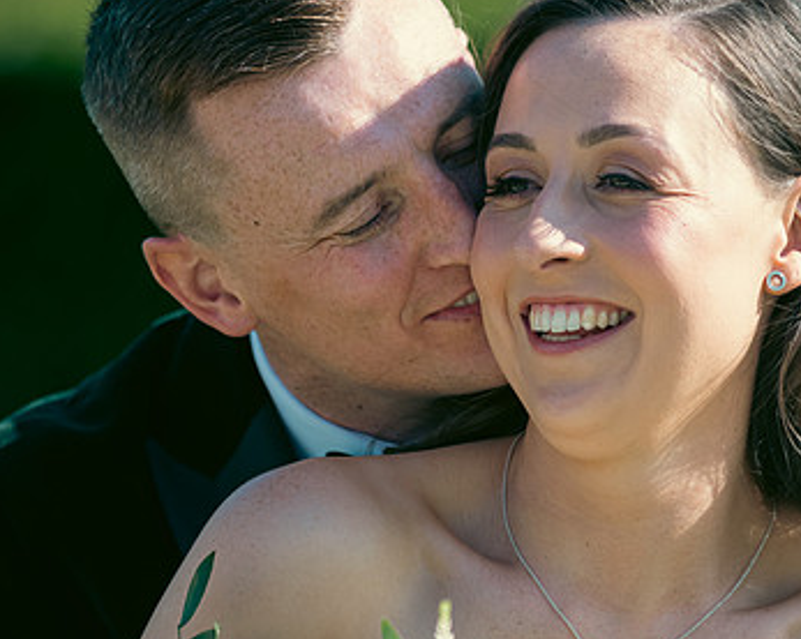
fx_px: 7438
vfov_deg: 4.9
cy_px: 301
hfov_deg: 6.2
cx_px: 496
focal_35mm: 314
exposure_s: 1/640
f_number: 3.5
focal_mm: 200
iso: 200
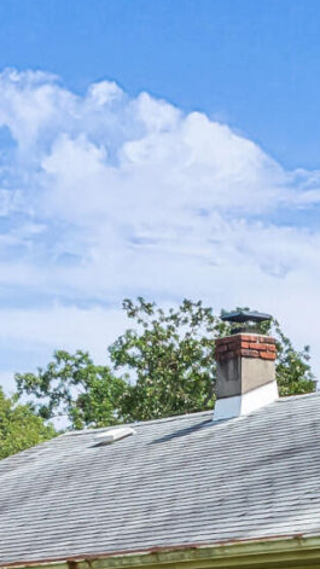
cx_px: 481
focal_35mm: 142
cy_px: 709
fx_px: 2142
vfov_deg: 14.6
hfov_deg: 8.4
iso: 110
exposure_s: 1/2000
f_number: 2.8
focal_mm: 12.29
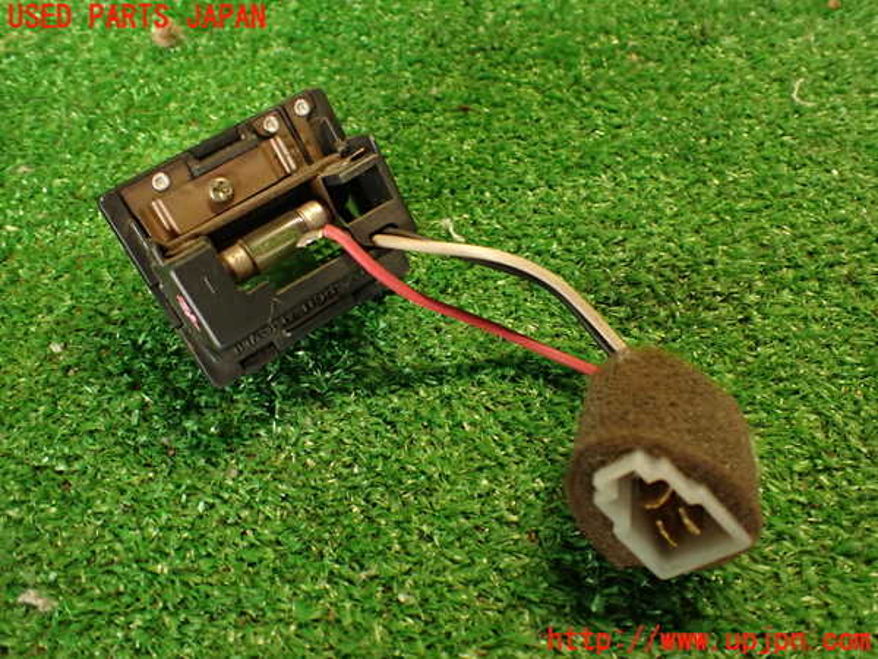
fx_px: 761
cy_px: 330
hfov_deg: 60.0
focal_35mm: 30
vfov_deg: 46.8
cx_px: 439
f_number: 2.3
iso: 400
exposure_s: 1/30
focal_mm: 5.4
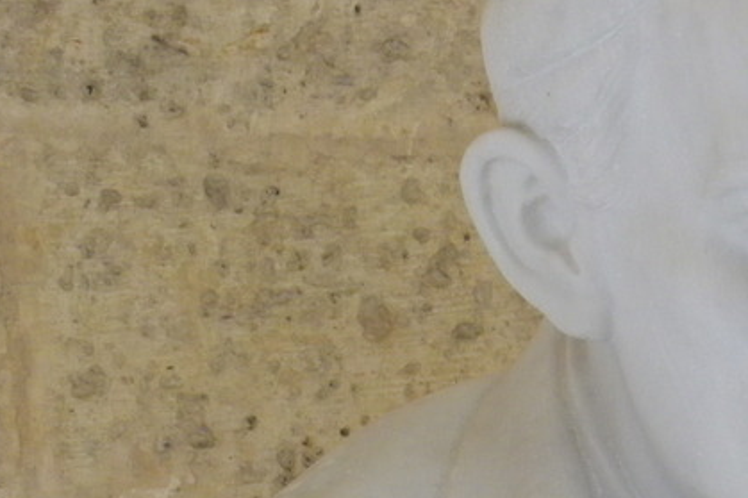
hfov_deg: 3.9
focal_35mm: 533
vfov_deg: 2.6
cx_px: 878
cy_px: 359
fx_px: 11070
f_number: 5.7
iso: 250
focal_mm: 31.6
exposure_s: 1/125
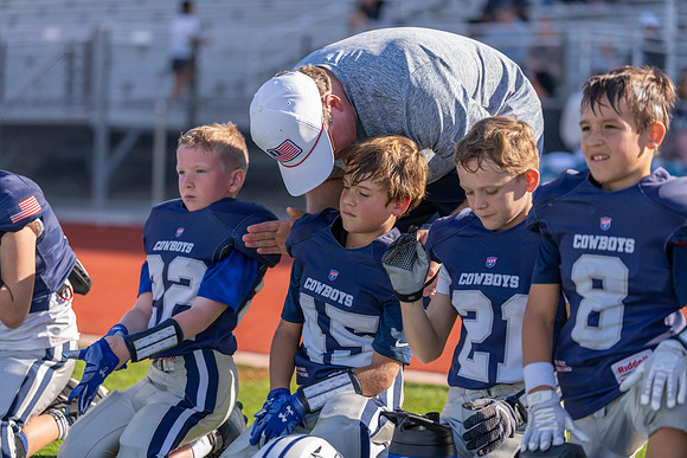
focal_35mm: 117
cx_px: 344
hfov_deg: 17.5
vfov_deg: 11.7
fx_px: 2233
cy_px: 229
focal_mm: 117
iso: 100
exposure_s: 1/800
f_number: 2.8
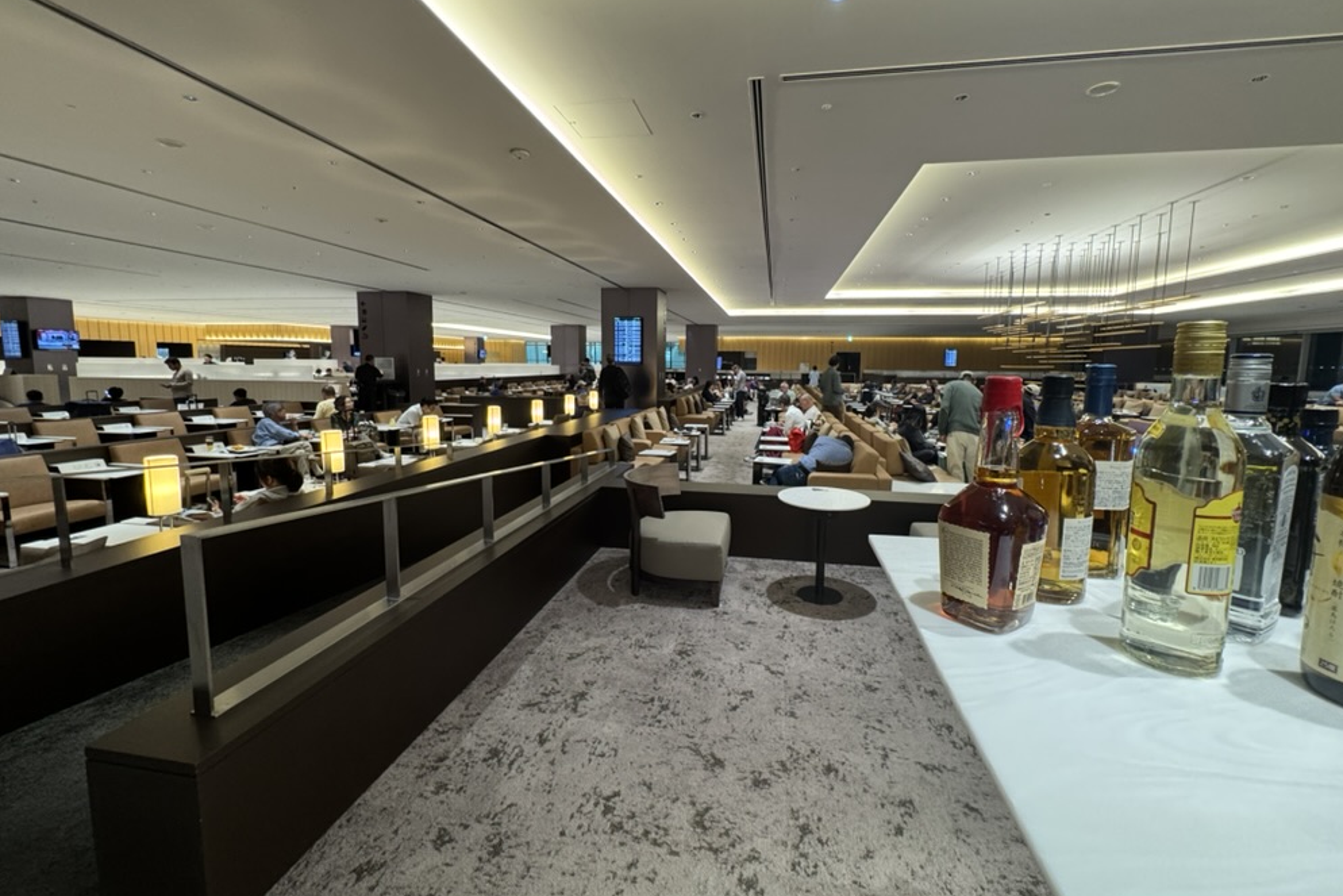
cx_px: 681
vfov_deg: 77.2
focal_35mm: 15
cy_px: 418
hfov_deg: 100.4
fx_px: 560
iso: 200
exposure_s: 1/50
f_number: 2.2
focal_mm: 2.22
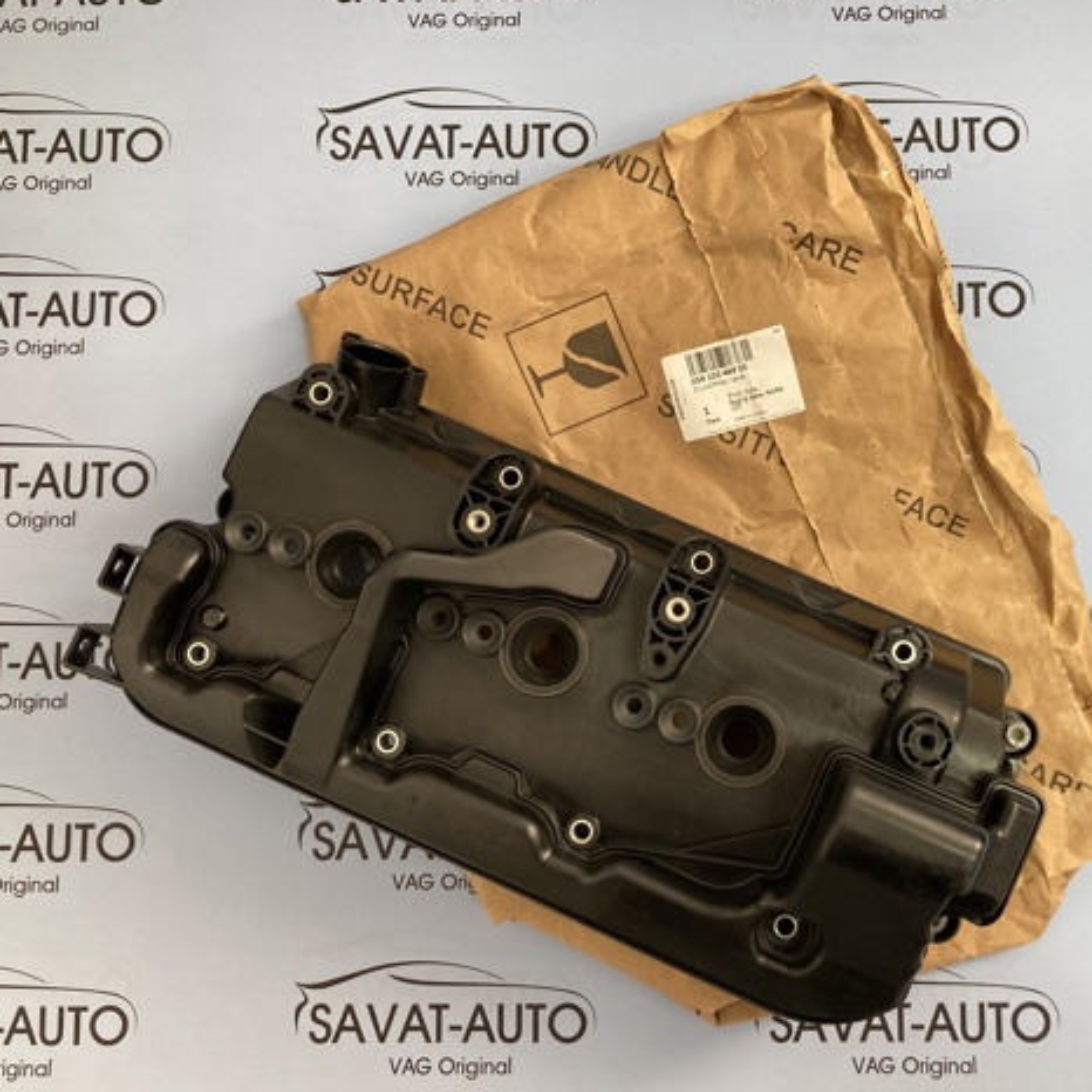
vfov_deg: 48.5
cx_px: 694
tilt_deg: -84.2
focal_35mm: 34
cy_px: 547
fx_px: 1213
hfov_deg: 47.9
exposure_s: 1/60
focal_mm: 3.99
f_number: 1.8
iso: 100
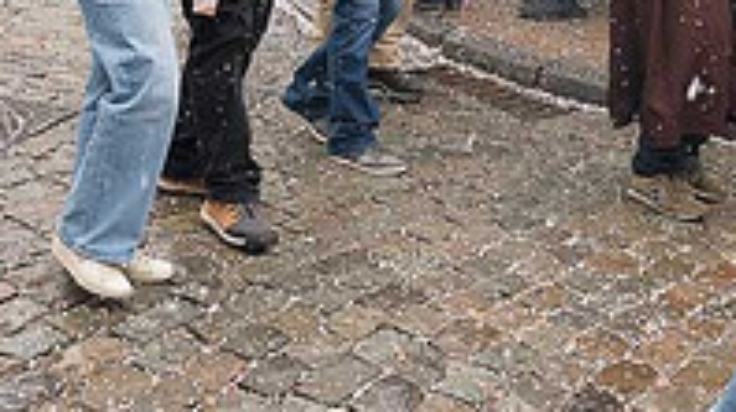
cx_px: 401
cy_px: -77
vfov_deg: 13.8
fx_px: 1658
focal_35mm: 85
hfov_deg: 25.0
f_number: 5.6
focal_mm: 24
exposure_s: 1/250
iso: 1600
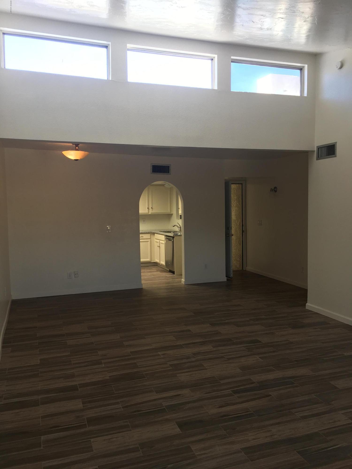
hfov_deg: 48.2
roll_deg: +0.4
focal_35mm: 29
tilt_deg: -3.9
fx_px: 393
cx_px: 176
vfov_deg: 61.7
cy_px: 234
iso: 25
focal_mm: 4.15
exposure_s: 1/40
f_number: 2.2
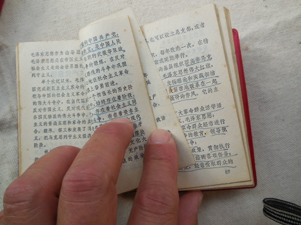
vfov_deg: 46.8
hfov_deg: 60.0
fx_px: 261
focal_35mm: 30
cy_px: 112
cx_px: 150
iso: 200
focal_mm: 5.3
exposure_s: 1/250
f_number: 3.2
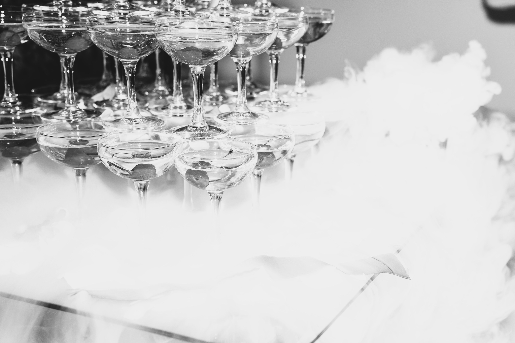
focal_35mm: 46
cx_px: 258
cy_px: 172
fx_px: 658
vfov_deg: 29.2
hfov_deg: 42.7
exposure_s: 1/250
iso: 100
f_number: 4
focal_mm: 46
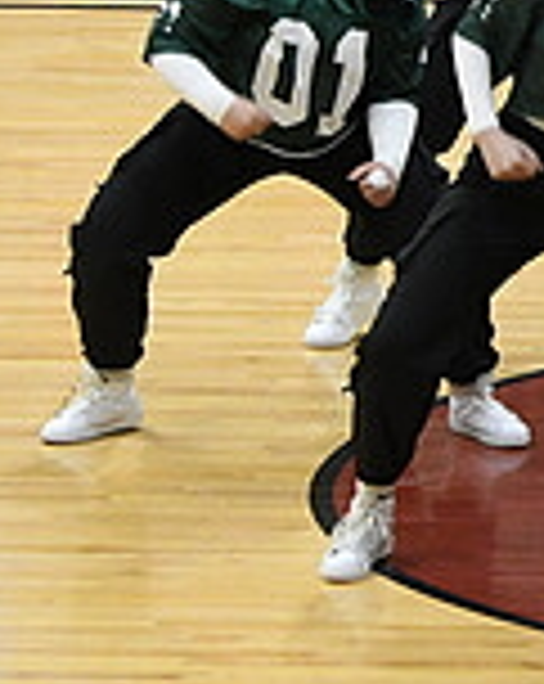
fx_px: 8478
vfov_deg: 4.6
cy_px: 61
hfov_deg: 3.6
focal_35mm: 420
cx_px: 1286
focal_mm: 78
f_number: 4
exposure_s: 1/250
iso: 3200
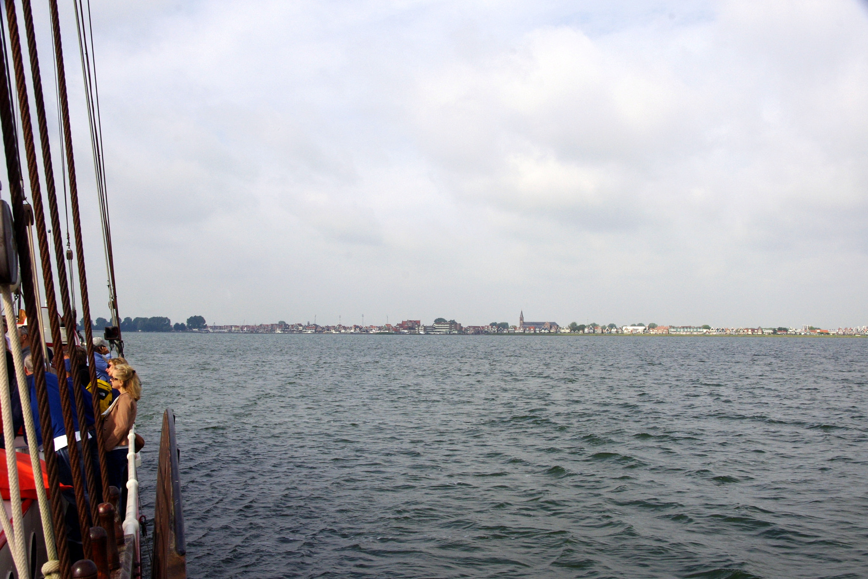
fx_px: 796
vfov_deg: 40.0
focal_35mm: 33
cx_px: 434
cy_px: 290
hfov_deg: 57.2
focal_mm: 21.88
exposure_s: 1/500
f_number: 11
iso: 400
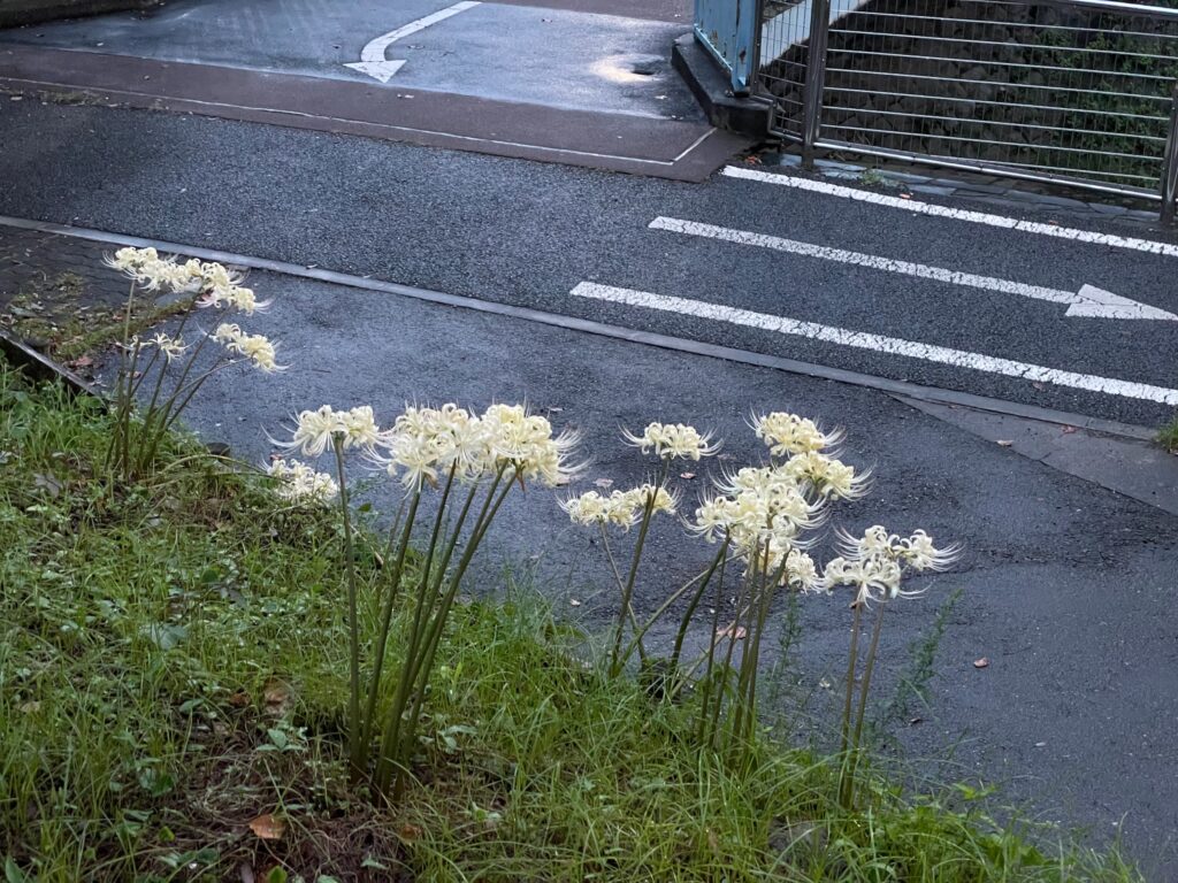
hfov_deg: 36.8
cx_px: 589
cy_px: 442
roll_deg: -0.7
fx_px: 1770
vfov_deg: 28.0
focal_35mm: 52
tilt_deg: -23.7
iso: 1000
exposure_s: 1/25
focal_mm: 6
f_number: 2
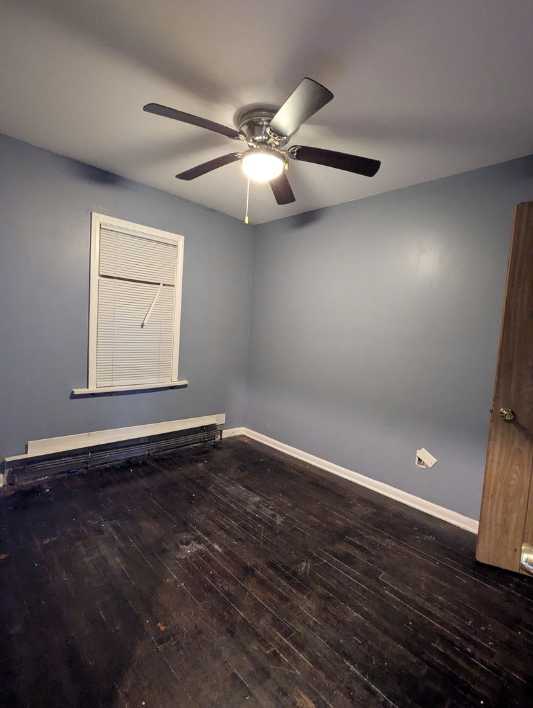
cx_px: 266
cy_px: 354
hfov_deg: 78.2
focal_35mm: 16
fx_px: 328
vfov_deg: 94.4
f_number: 2.2
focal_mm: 2.35
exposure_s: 1/24
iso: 702
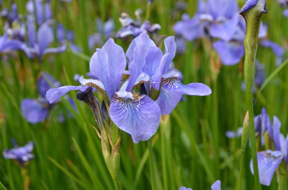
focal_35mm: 90
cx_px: 144
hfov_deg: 22.7
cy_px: 95
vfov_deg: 15.1
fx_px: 718
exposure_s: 1/125
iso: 110
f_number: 8
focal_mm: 60
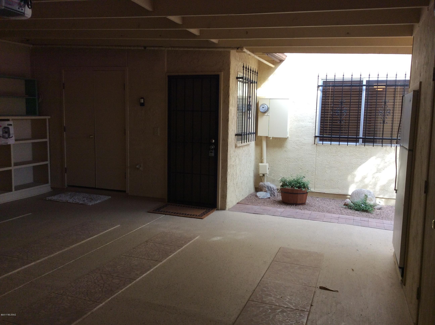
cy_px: 162
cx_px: 218
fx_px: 402
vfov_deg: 44.1
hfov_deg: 56.9
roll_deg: +1.6
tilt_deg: -7.4
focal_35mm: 32
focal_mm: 3.3
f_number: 2.4
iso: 64
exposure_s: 1/120
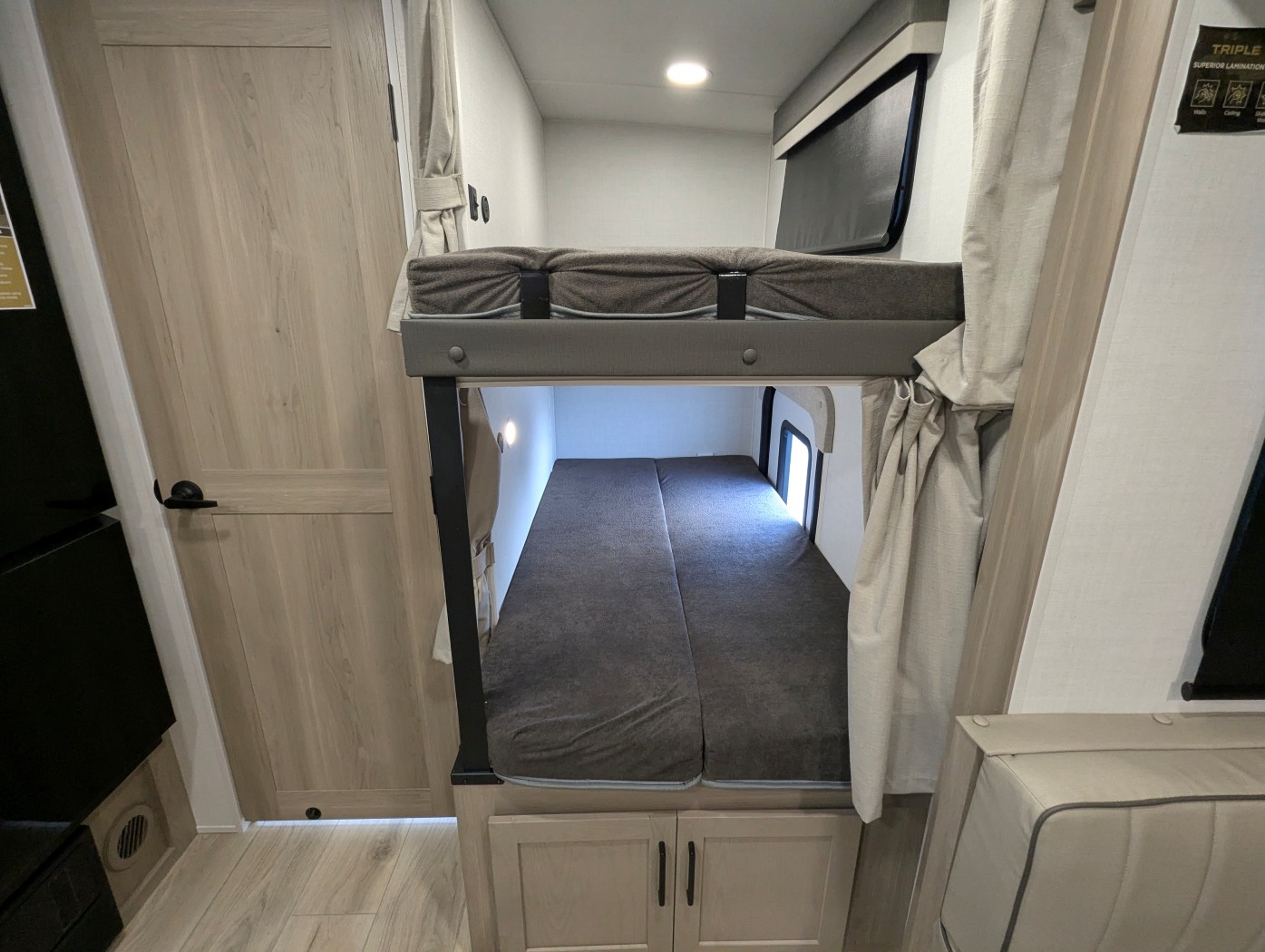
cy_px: 476
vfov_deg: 78.2
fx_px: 585
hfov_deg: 94.4
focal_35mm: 16
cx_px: 632
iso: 217
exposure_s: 1/75.1
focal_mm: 2.35
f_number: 2.2
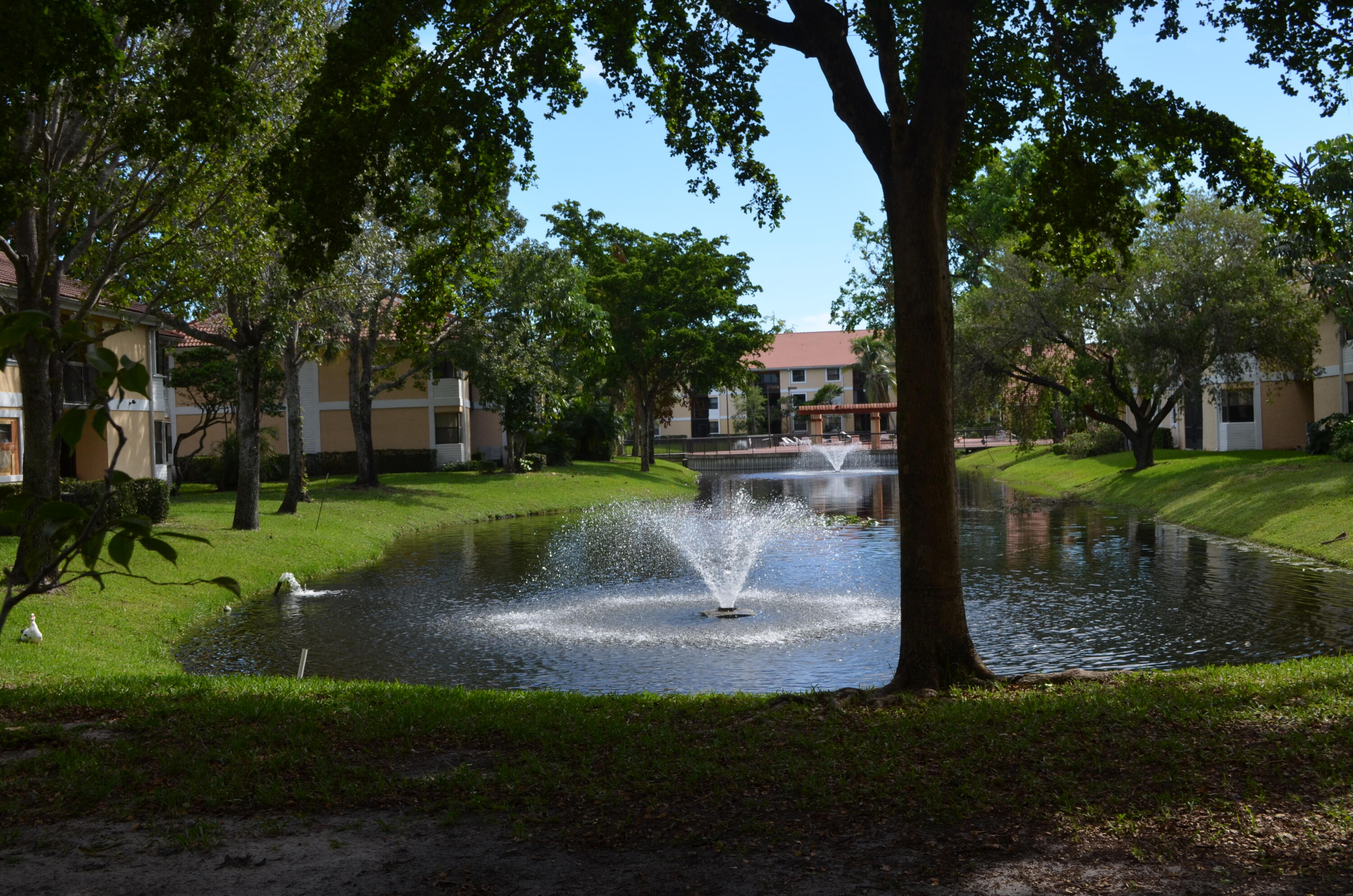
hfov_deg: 49.6
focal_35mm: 39
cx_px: 676
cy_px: 448
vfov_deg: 34.1
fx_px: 1463
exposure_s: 1/250
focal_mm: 26
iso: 200
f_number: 8
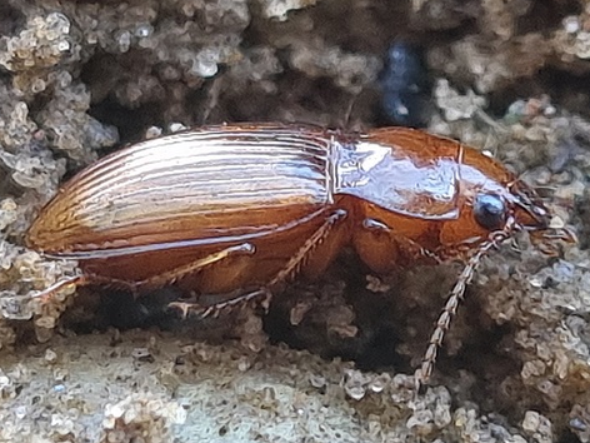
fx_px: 801
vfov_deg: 30.8
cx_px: 302
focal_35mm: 47
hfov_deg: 40.4
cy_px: 194
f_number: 1.8
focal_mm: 5.4
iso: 64
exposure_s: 1/50
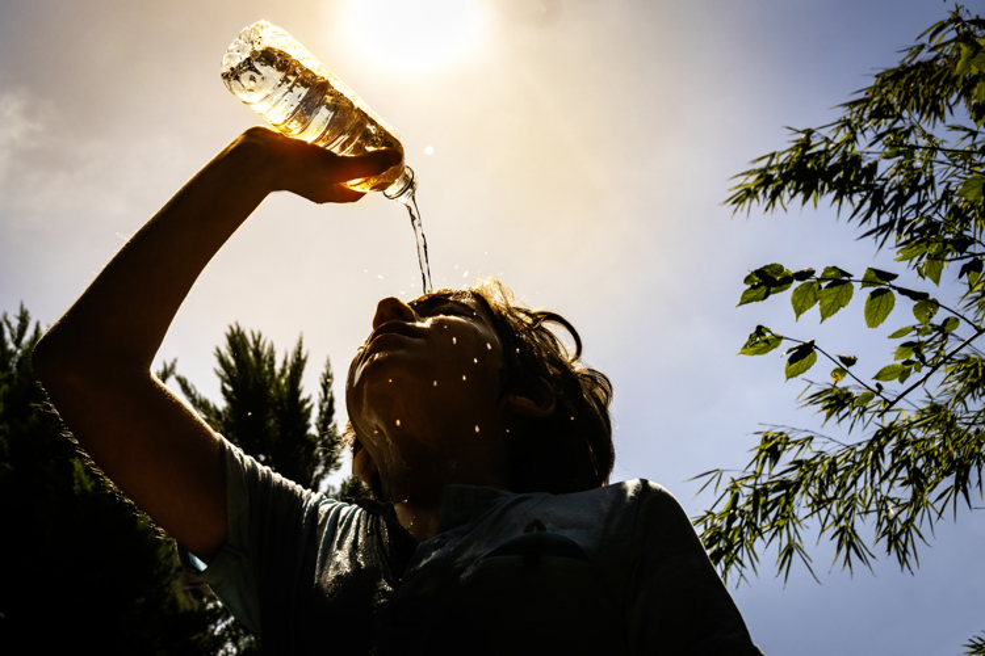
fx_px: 1354
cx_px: 492
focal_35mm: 50
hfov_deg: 40.0
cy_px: 328
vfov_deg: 27.3
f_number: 8
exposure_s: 1/1250
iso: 200
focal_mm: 33
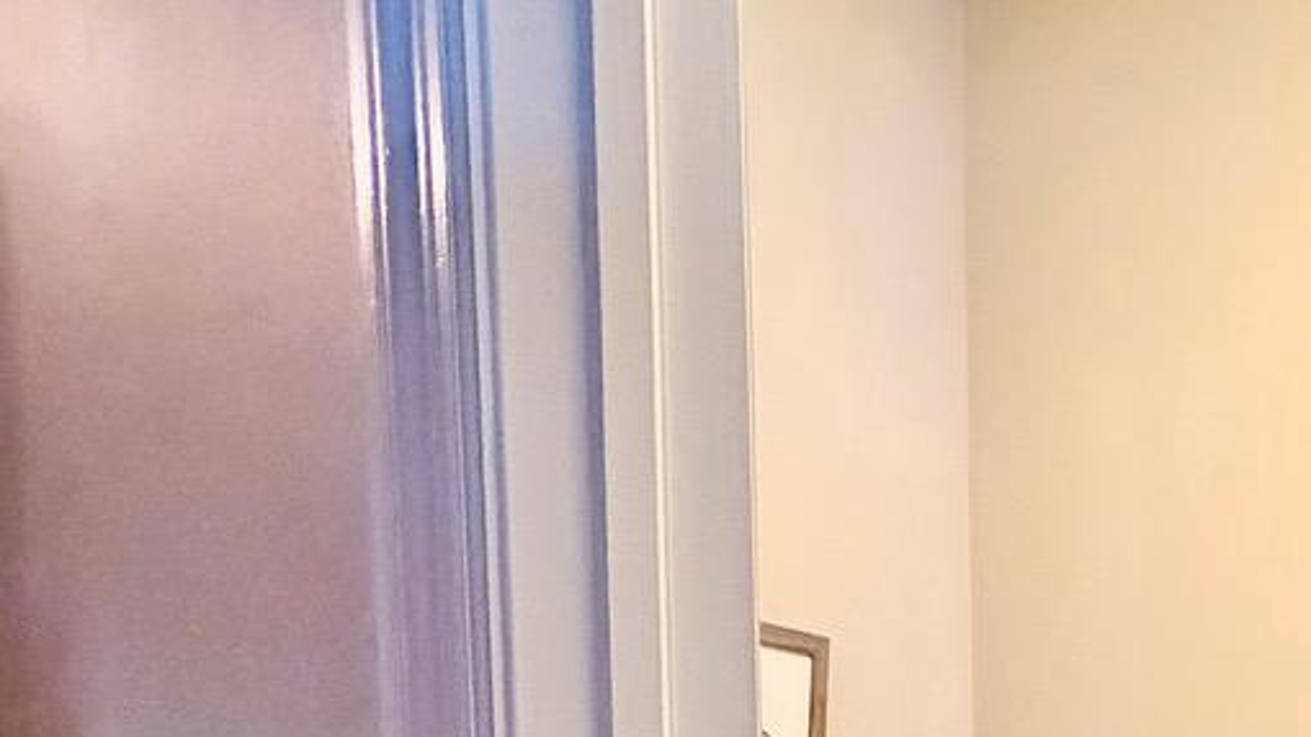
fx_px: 1599
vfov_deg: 22.2
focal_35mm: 46
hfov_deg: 38.9
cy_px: 1051
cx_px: 1339
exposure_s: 1/60
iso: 1000
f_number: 2.2
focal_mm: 2.22
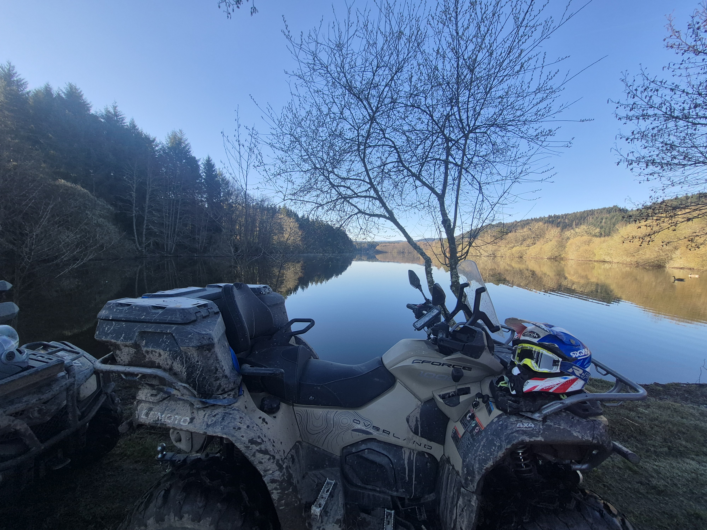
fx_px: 266
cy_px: 265
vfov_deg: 89.9
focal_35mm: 13
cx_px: 354
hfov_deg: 106.2
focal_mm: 1.74
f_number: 2.2
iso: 50
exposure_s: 1/552
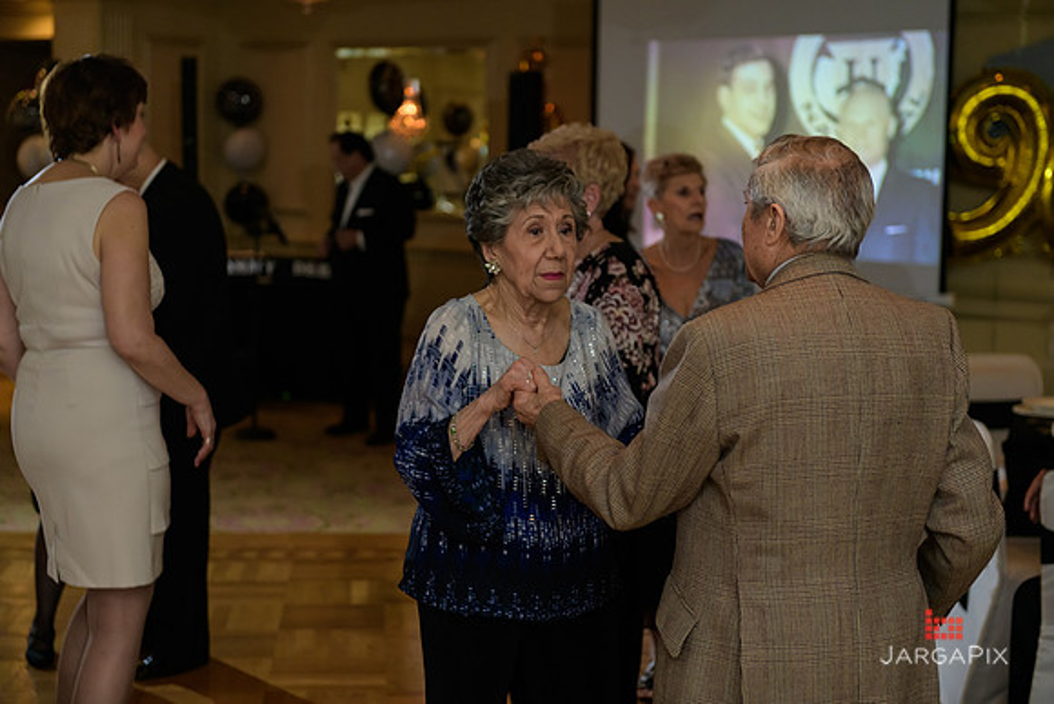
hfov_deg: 32.4
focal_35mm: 62
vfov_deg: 21.9
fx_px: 1816
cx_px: 527
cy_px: 352
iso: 1000
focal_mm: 62
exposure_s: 1/125
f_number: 2.8
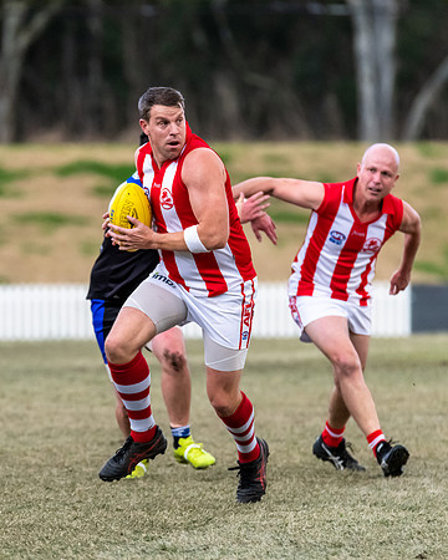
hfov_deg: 2.6
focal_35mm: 600
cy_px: 279
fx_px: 9938
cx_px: 178
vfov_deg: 3.2
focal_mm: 420
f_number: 6
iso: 4000
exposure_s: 1/1600
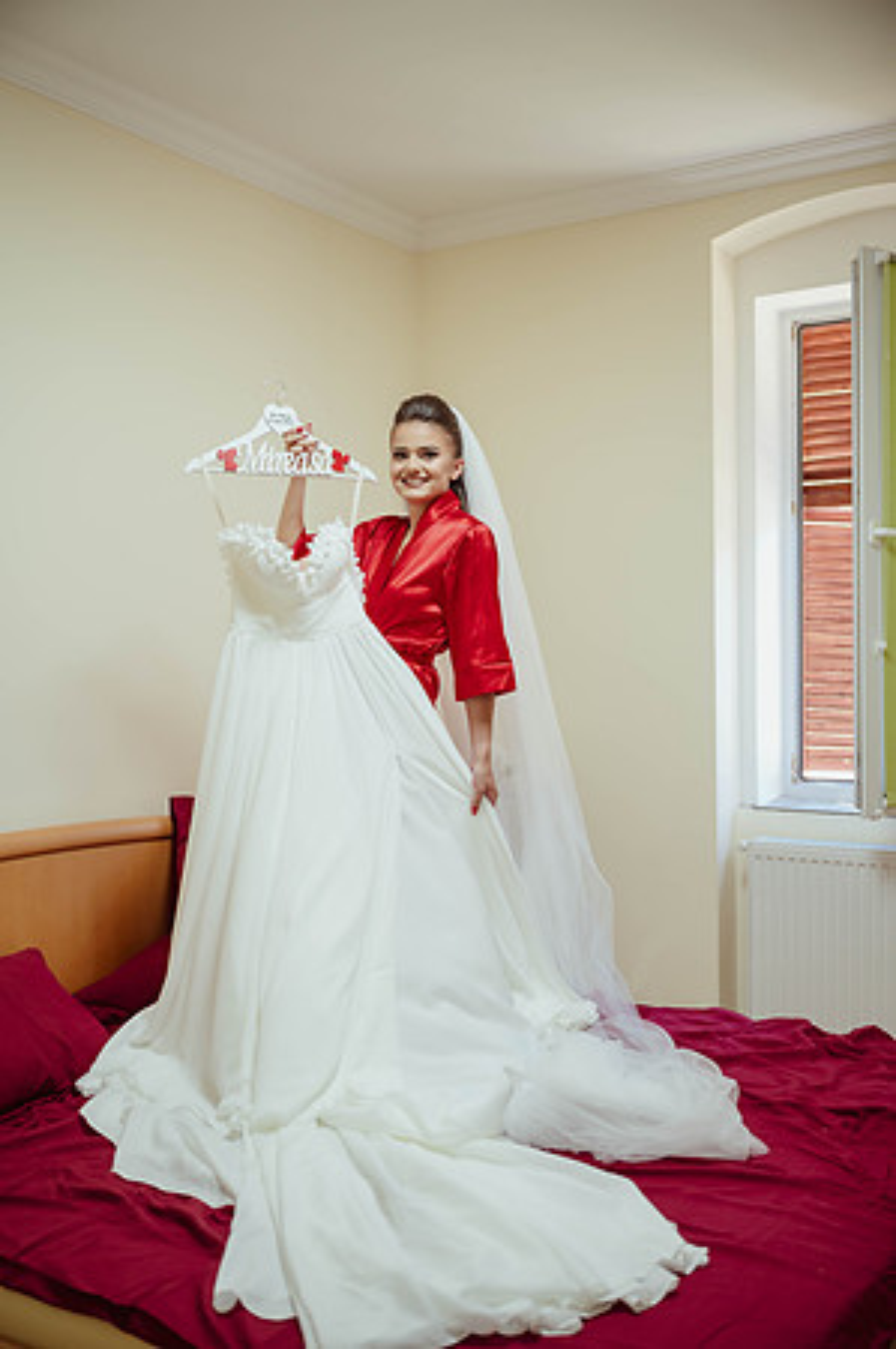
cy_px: 674
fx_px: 1347
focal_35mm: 36
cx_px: 448
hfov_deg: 36.8
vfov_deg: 53.2
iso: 800
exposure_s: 1/125
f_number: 2.8
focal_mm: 36
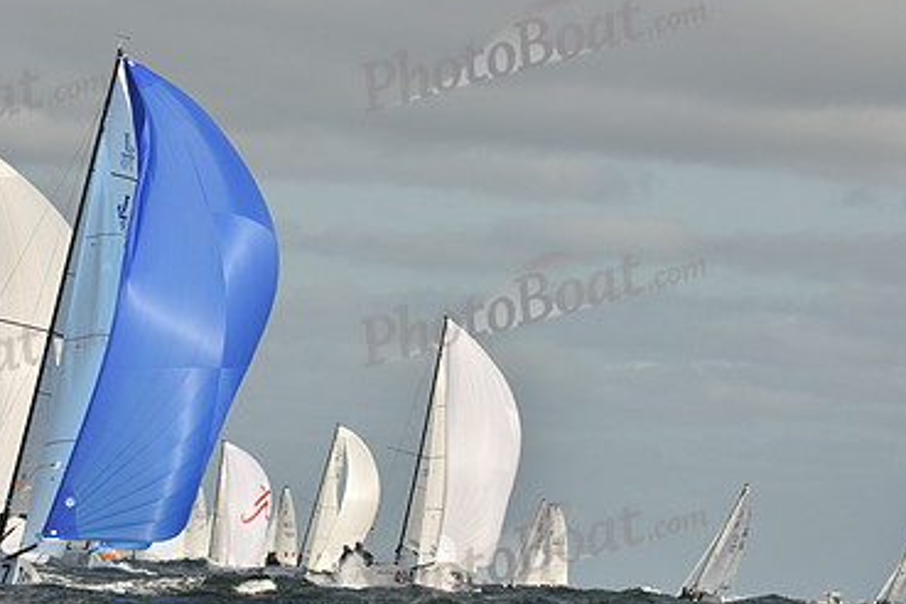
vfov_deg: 4.4
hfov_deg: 6.6
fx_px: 7902
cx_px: 236
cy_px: 210
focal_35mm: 314
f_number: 9
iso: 320
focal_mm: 200
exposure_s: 1/1000
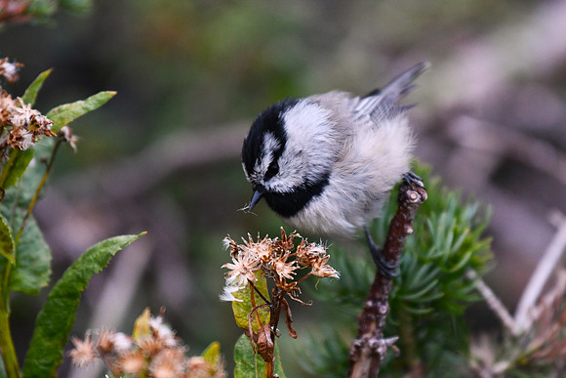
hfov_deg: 10.3
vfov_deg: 6.9
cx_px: 283
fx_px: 3145
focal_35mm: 200
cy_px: 189
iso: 1600
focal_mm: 200
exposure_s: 1/320
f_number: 2.8
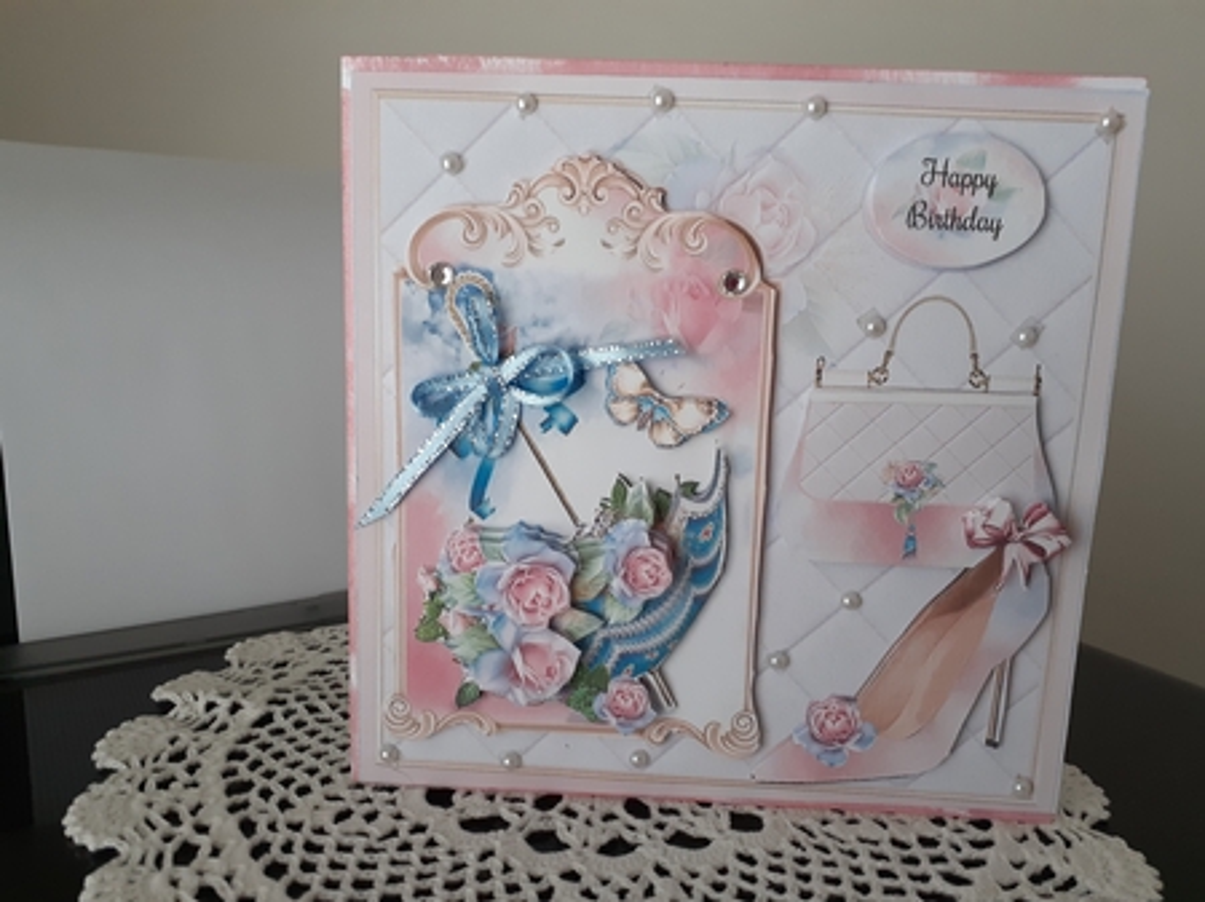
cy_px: 451
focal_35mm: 27
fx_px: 939
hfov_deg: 65.4
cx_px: 602
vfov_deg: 51.3
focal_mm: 3.6
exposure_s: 1/50
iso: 100
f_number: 1.9
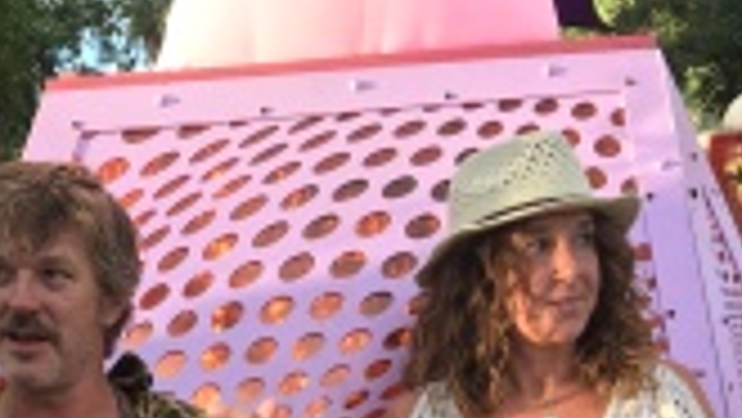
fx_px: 1378
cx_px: 153
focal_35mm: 70
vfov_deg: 15.4
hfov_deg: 29.5
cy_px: 697
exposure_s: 1/121
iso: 25
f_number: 2.2
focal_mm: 4.15
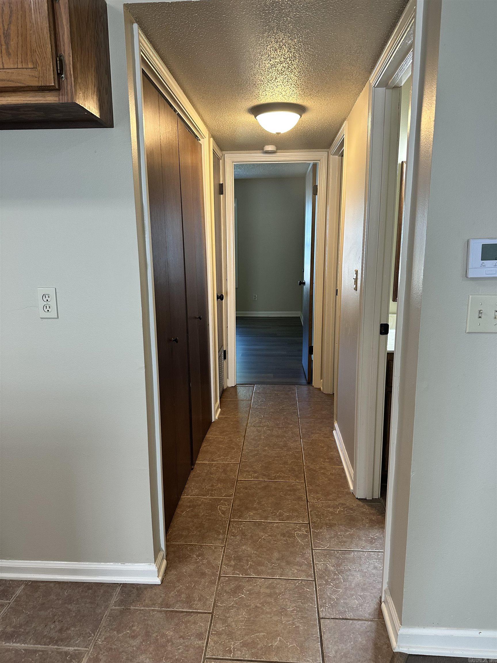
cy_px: 332
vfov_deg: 71.6
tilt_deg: -10.4
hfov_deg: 56.8
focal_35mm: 24
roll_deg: +0.2
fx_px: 459
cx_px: 248
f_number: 1.78
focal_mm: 6.86
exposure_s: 1/60
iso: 160
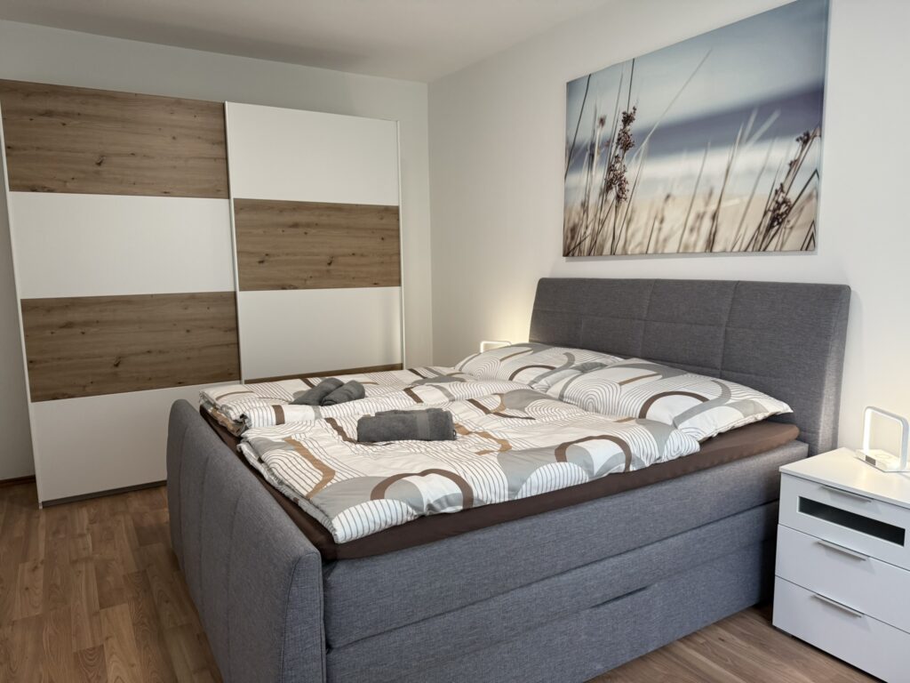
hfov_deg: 71.6
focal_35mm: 24
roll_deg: +1.1
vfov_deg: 56.8
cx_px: 455
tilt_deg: -6.9
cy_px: 342
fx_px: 631
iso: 200
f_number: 1.78
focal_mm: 6.76
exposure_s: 1/93
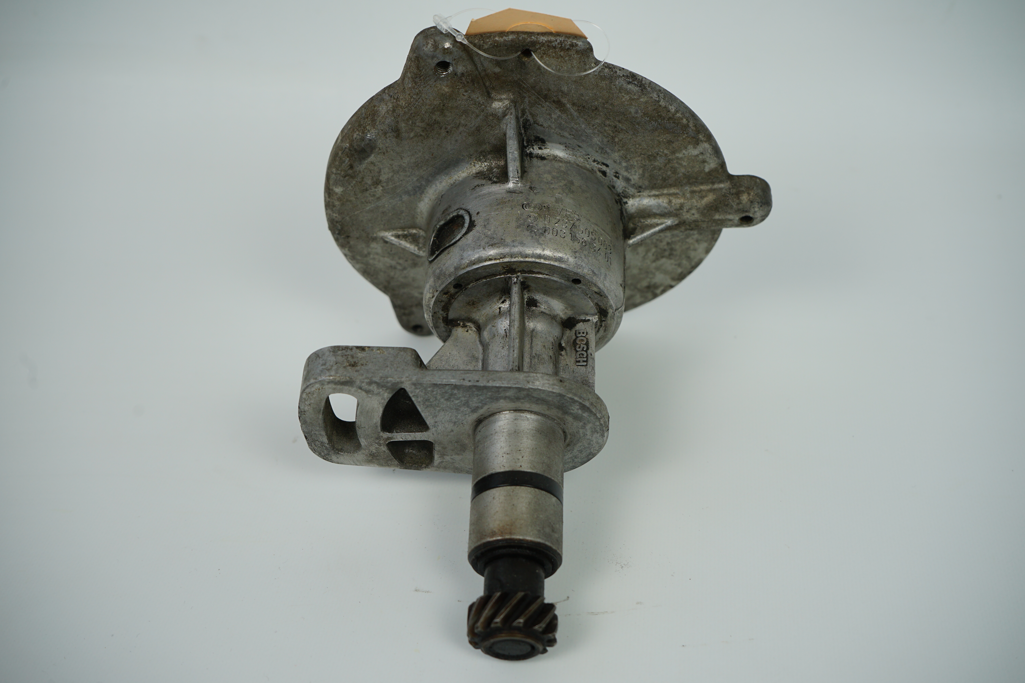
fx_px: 1253
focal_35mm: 44
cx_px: 512
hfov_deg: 44.5
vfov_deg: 30.5
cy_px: 342
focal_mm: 44
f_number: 7.1
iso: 200
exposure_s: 1/200
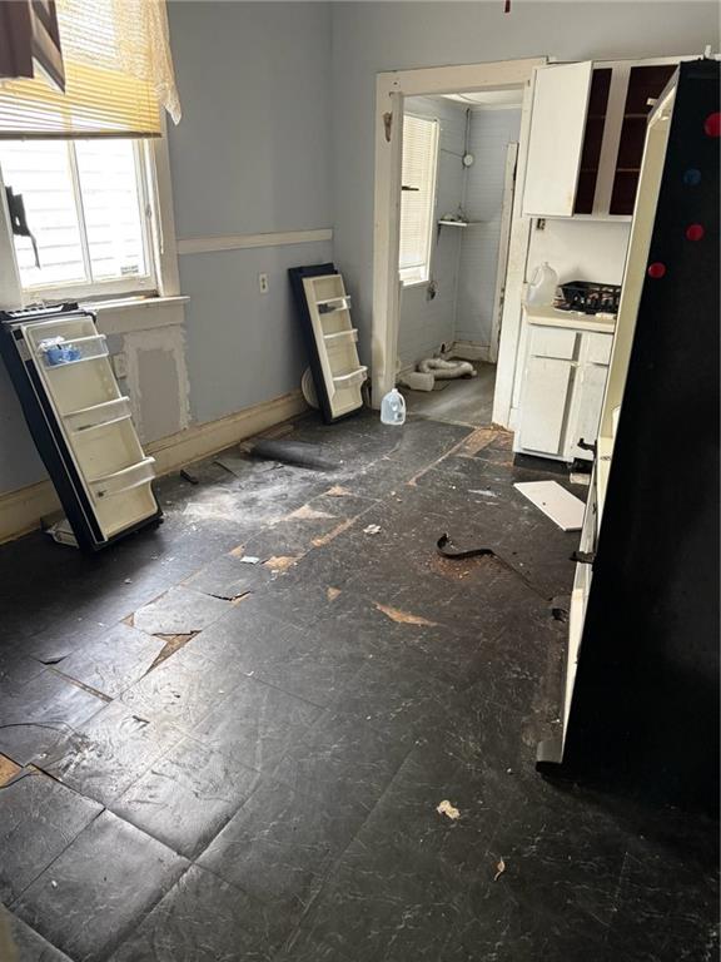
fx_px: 667
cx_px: 360
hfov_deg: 56.8
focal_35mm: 24
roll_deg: -1.0
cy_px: 481
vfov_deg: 71.6
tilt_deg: -23.8
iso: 800
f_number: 1.78
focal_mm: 6.76
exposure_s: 1/60
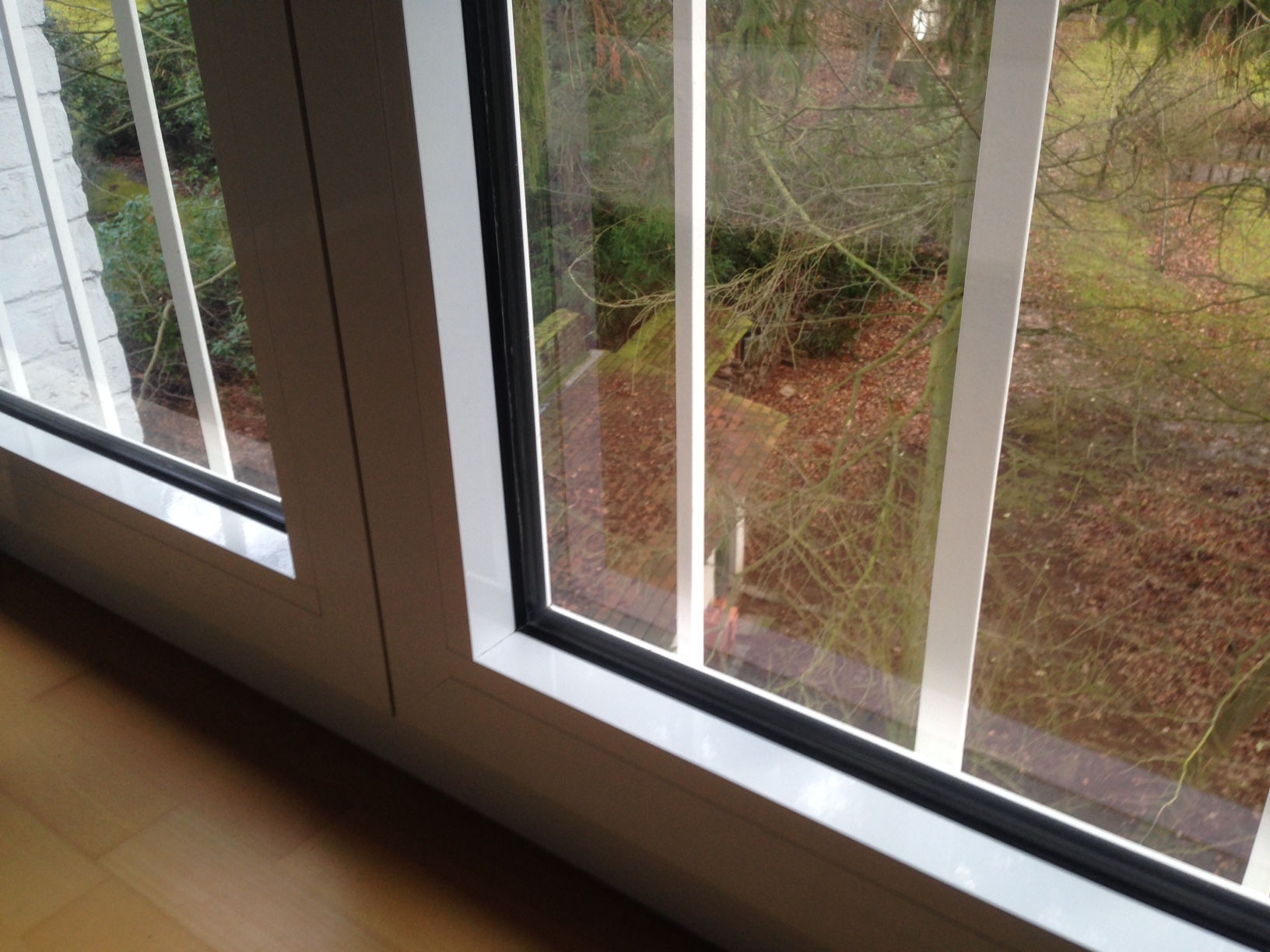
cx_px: 635
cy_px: 476
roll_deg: +1.7
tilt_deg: -27.2
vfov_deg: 42.9
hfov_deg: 55.4
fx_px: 1211
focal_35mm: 33
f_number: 2.4
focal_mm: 4.12
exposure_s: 1/20
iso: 50
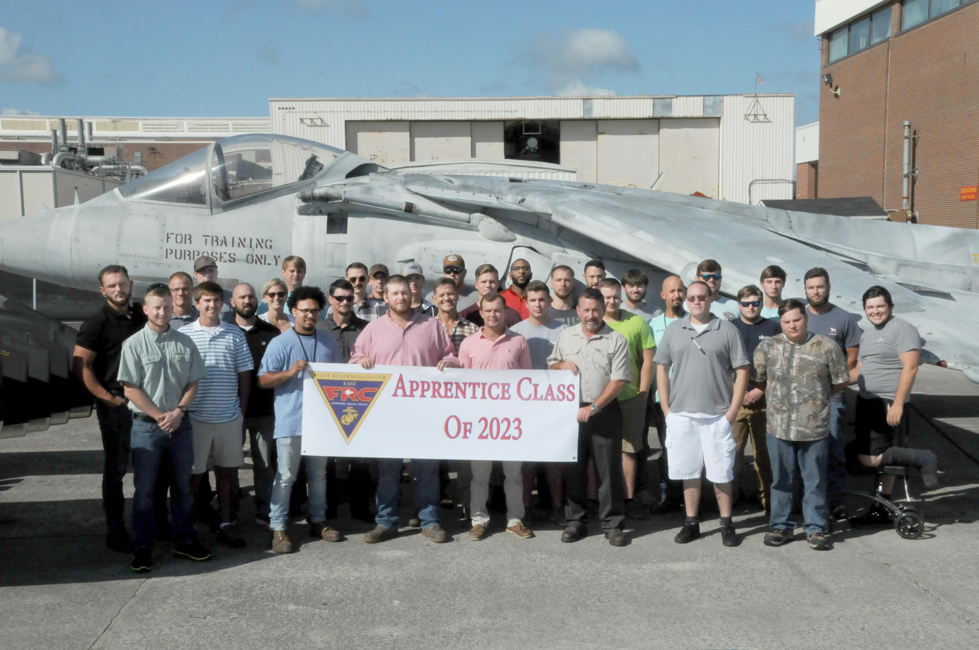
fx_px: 1182
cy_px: 325
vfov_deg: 30.8
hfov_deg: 45.0
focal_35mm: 44
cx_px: 490
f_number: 25
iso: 800
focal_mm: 29
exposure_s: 1/500
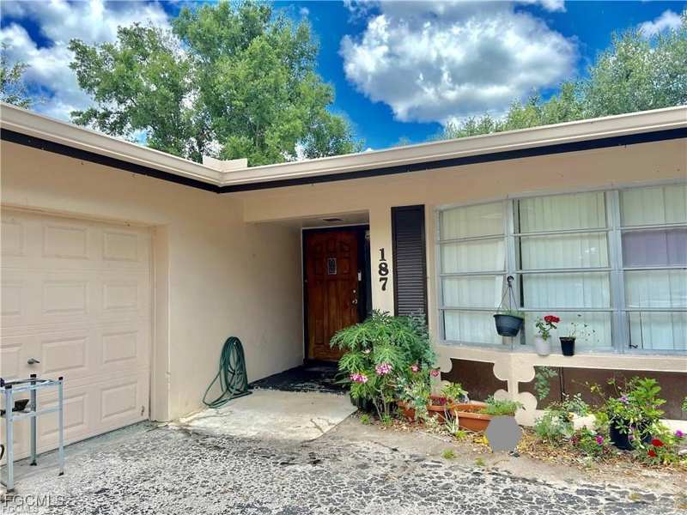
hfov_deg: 67.3
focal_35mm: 26
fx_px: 516
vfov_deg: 53.1
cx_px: 344
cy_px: 258
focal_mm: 5.7
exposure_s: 1/1000
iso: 50
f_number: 1.5
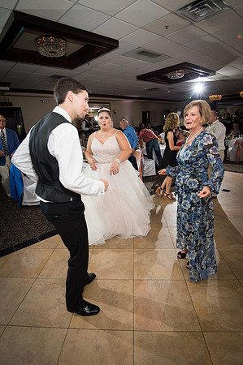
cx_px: 122
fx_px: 193
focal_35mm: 19
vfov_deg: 87.0
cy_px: 182
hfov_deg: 64.4
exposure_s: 1/125
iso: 800
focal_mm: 19
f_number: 5.6
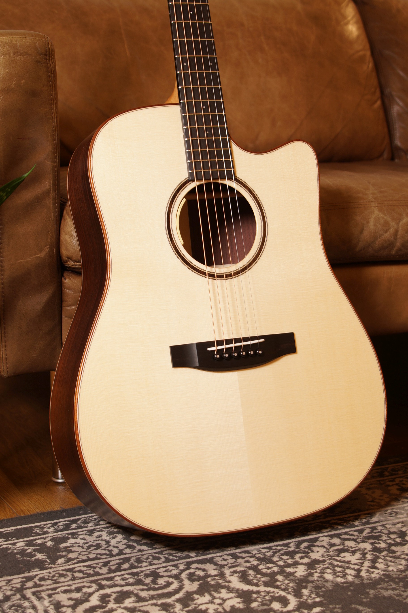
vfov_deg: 33.4
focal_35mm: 60
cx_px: 204
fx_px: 1020
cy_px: 306
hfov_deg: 22.6
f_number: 5
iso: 100
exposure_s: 1/13
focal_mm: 40
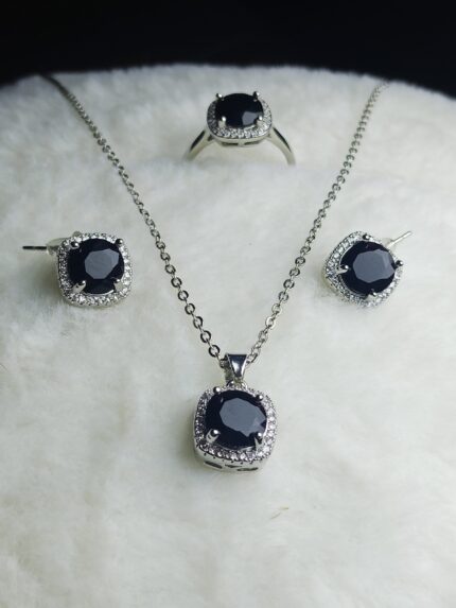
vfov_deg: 35.5
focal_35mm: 54
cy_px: 304
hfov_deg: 27.0
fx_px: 948
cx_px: 228
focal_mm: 3.98
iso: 50
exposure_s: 1/142
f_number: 1.8
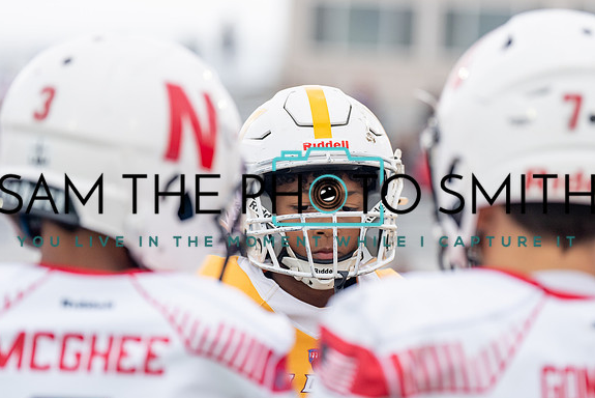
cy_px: 216
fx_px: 3009
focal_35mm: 182
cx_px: 362
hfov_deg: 11.3
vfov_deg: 7.6
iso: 500
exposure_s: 1/2000
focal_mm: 131
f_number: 2.8
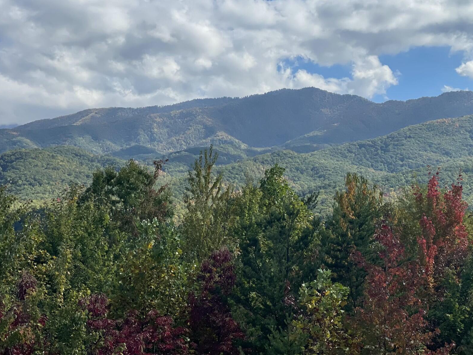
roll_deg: -0.7
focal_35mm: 67
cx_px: 268
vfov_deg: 21.9
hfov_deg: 28.9
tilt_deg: +4.5
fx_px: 916
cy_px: 161
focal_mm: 6
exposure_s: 1/3195
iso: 32
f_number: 2
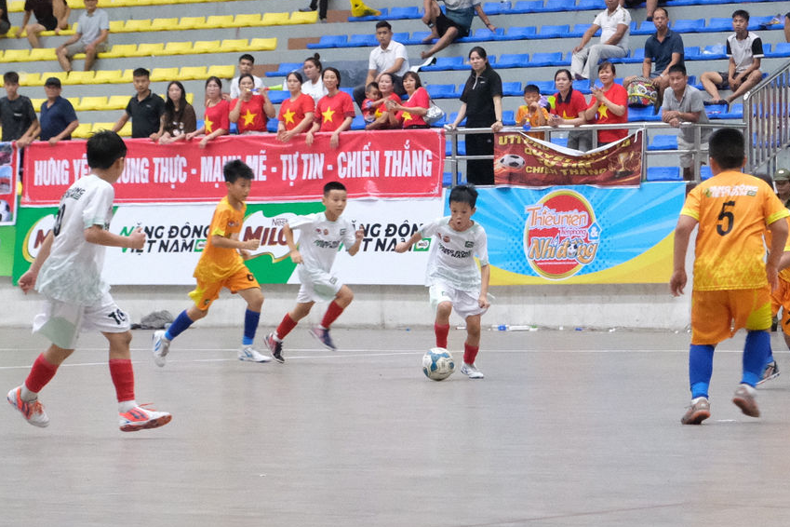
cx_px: 410
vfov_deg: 15.5
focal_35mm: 88
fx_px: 1931
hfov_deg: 23.1
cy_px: 259
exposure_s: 1/250
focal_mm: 55
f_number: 5.6
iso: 12800
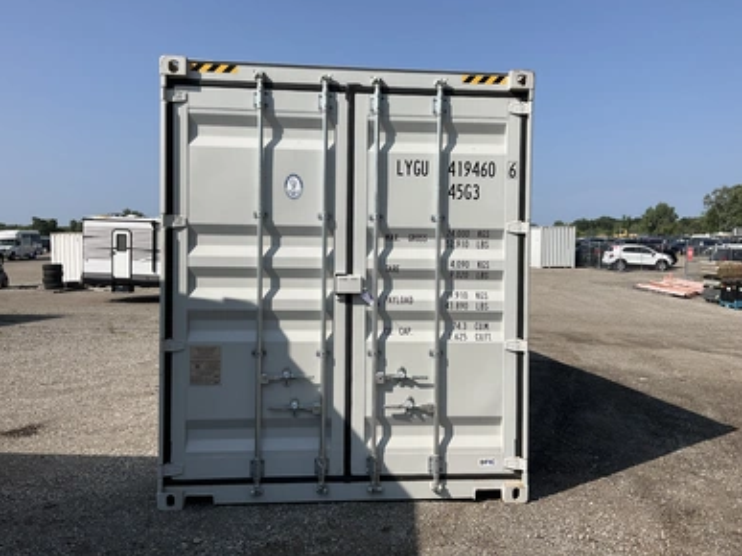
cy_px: 272
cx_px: 366
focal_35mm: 30
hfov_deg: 60.0
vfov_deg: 46.8
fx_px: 643
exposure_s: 1/2667
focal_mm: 3
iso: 25
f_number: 1.8
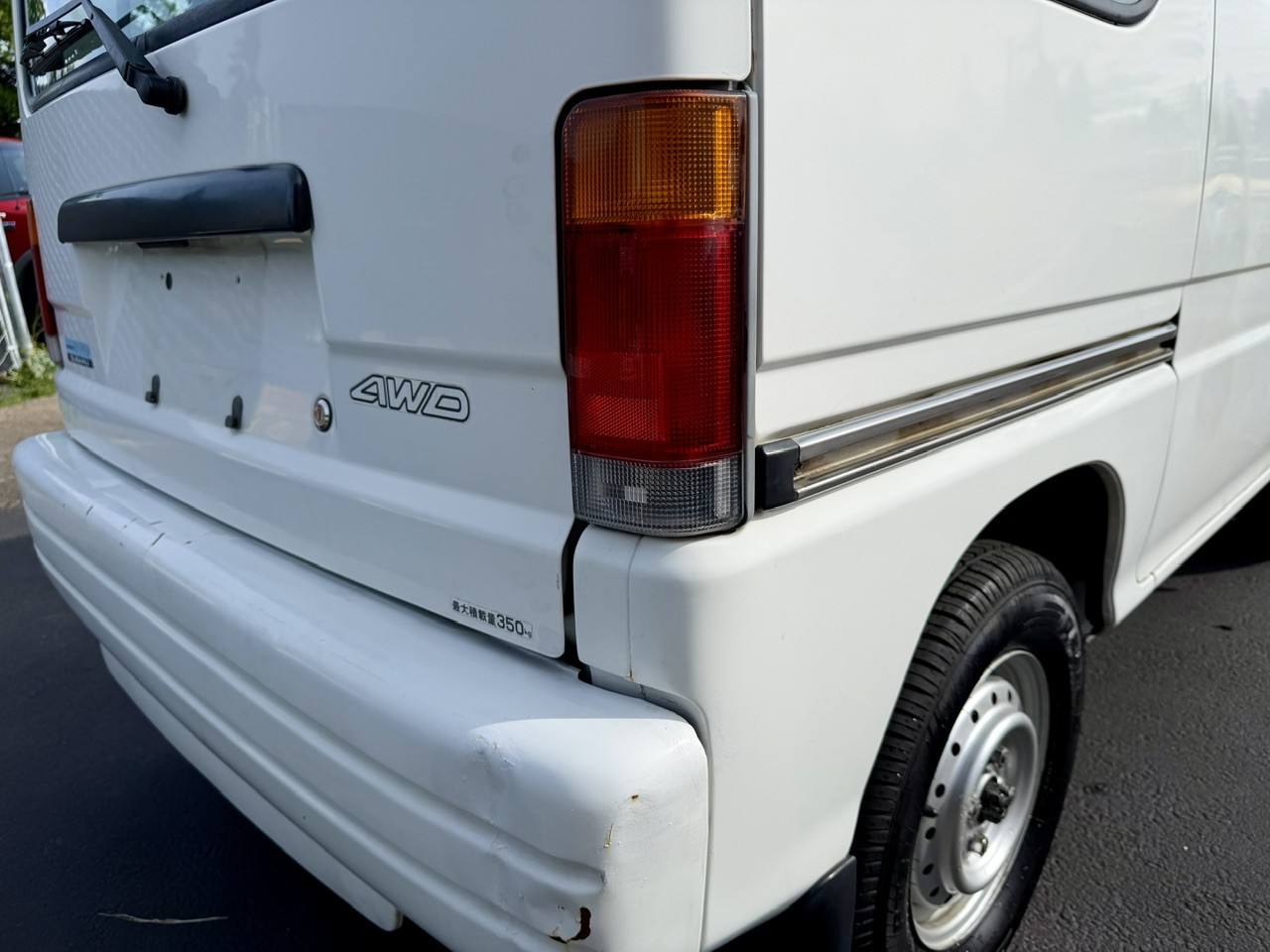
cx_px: 635
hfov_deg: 71.6
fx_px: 881
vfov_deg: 56.8
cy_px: 476
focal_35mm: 24
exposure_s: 1/5714
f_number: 1.78
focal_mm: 6.76
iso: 80
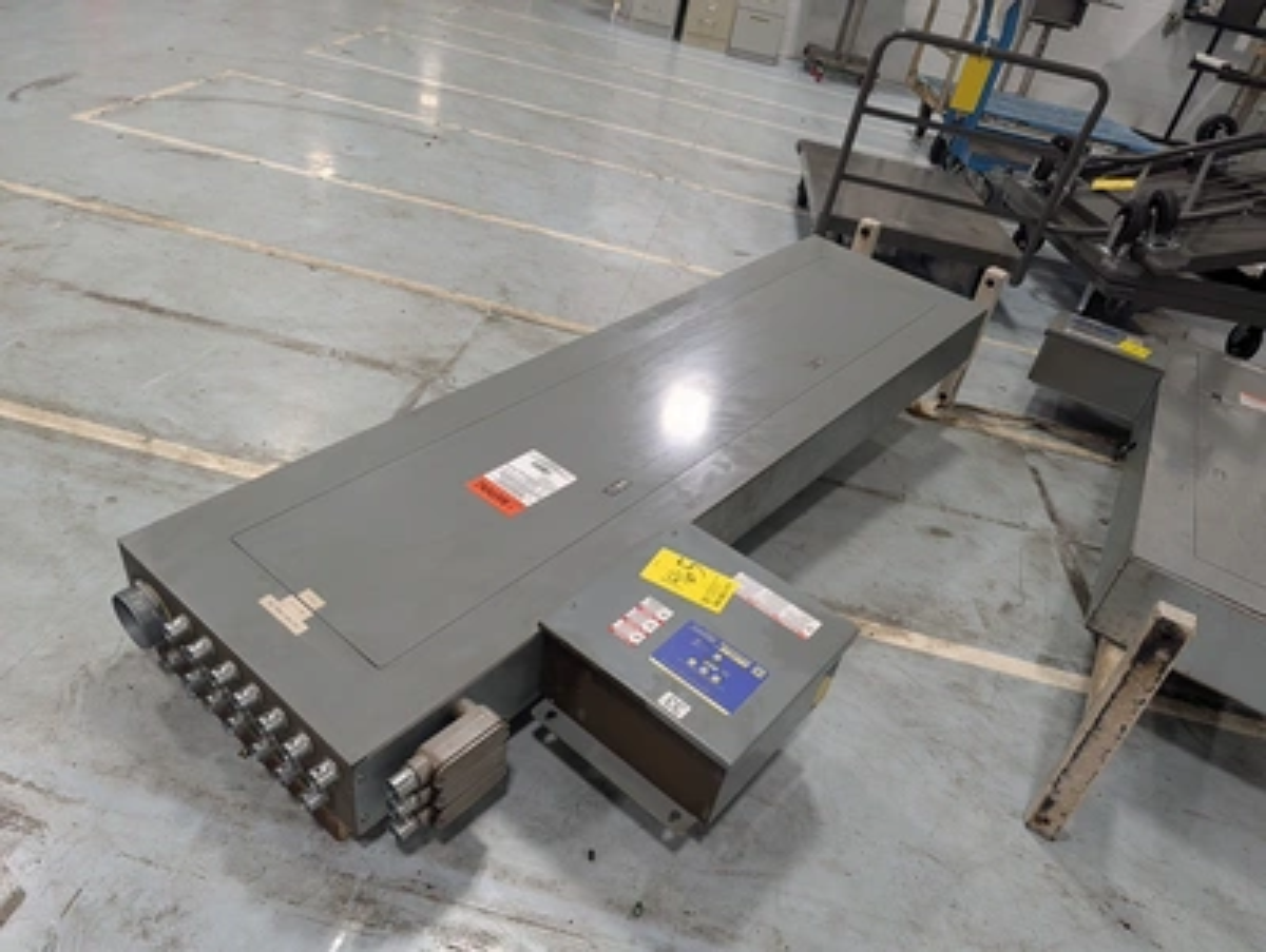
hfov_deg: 71.5
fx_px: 879
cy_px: 476
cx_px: 633
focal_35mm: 24
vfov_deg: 56.9
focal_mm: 6.9
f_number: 1.68
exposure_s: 1/1517
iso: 615
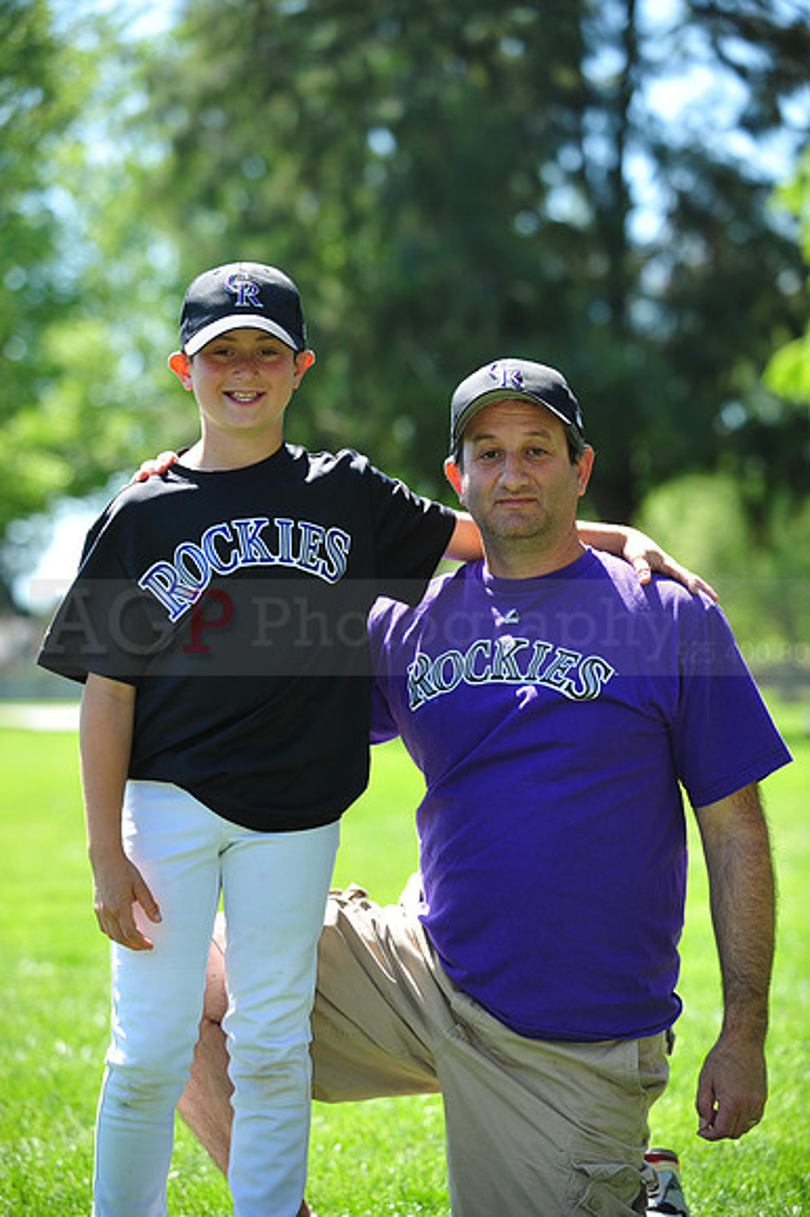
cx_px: 405
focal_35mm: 105
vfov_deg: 19.5
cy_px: 608
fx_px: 3548
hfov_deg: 13.0
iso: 200
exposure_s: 1/500
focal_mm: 105
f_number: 4
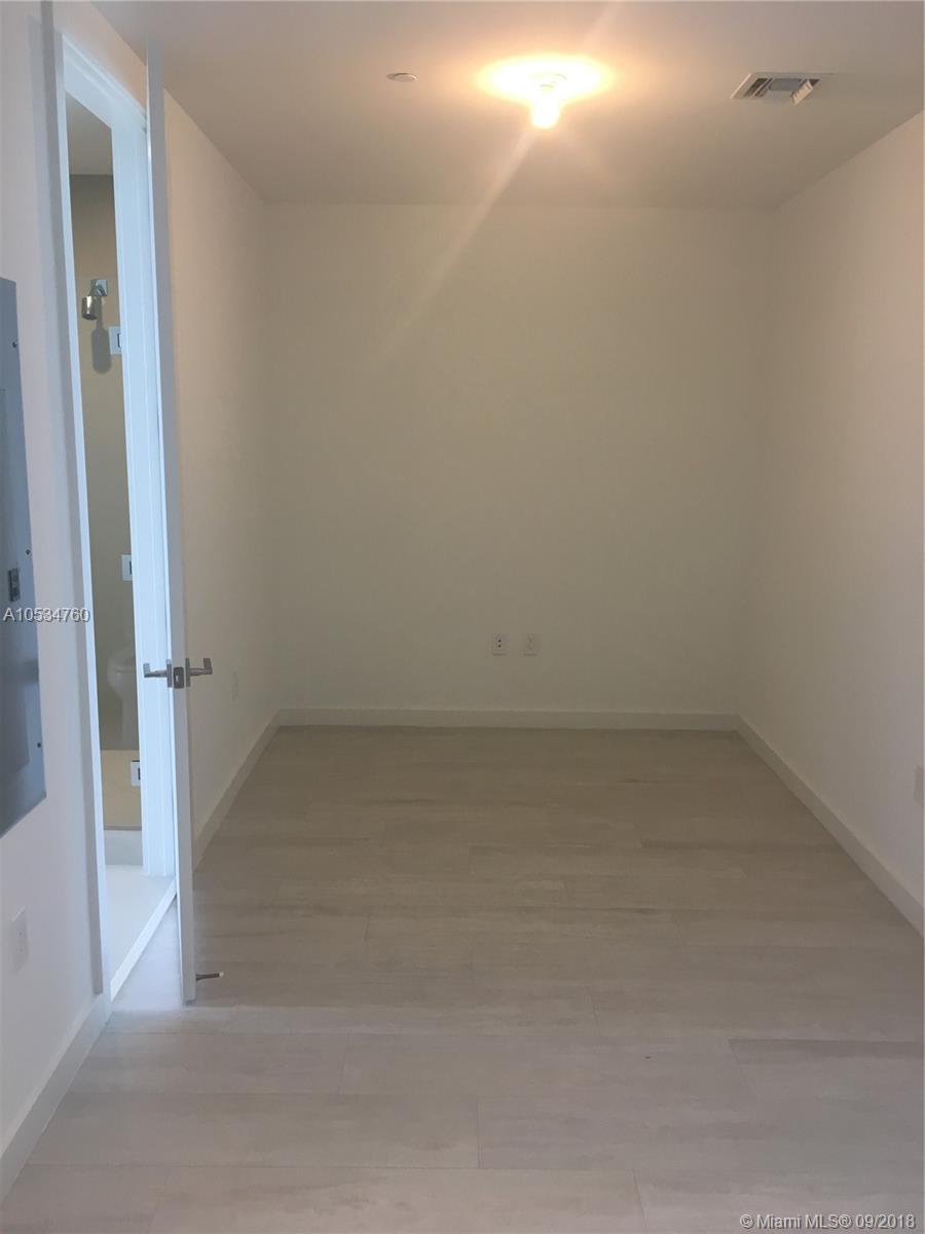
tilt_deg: -10.1
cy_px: 617
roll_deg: -1.3
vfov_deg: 61.7
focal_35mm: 29
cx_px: 462
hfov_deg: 48.2
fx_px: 1033
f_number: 2.2
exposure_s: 1/30
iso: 50
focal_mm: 4.15
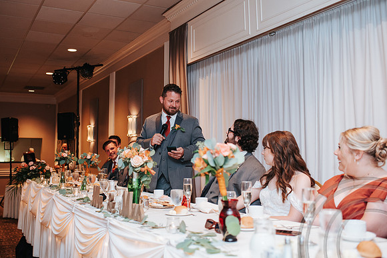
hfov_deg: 49.9
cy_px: 116
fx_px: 415
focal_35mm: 39
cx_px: 174
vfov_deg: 34.5
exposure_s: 1/160
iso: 1000
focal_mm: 35
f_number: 2.8
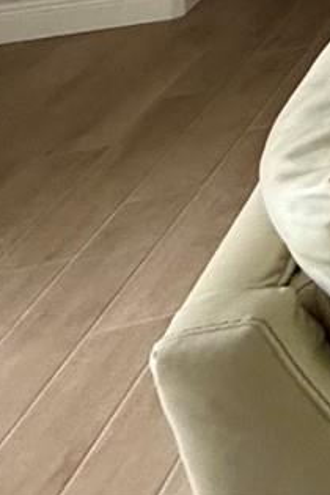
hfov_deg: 9.0
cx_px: 1221
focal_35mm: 74
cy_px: -440
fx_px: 1017
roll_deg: +0.1
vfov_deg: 19.2
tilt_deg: +1.0
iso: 250
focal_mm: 2.22
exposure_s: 1/60
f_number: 2.2
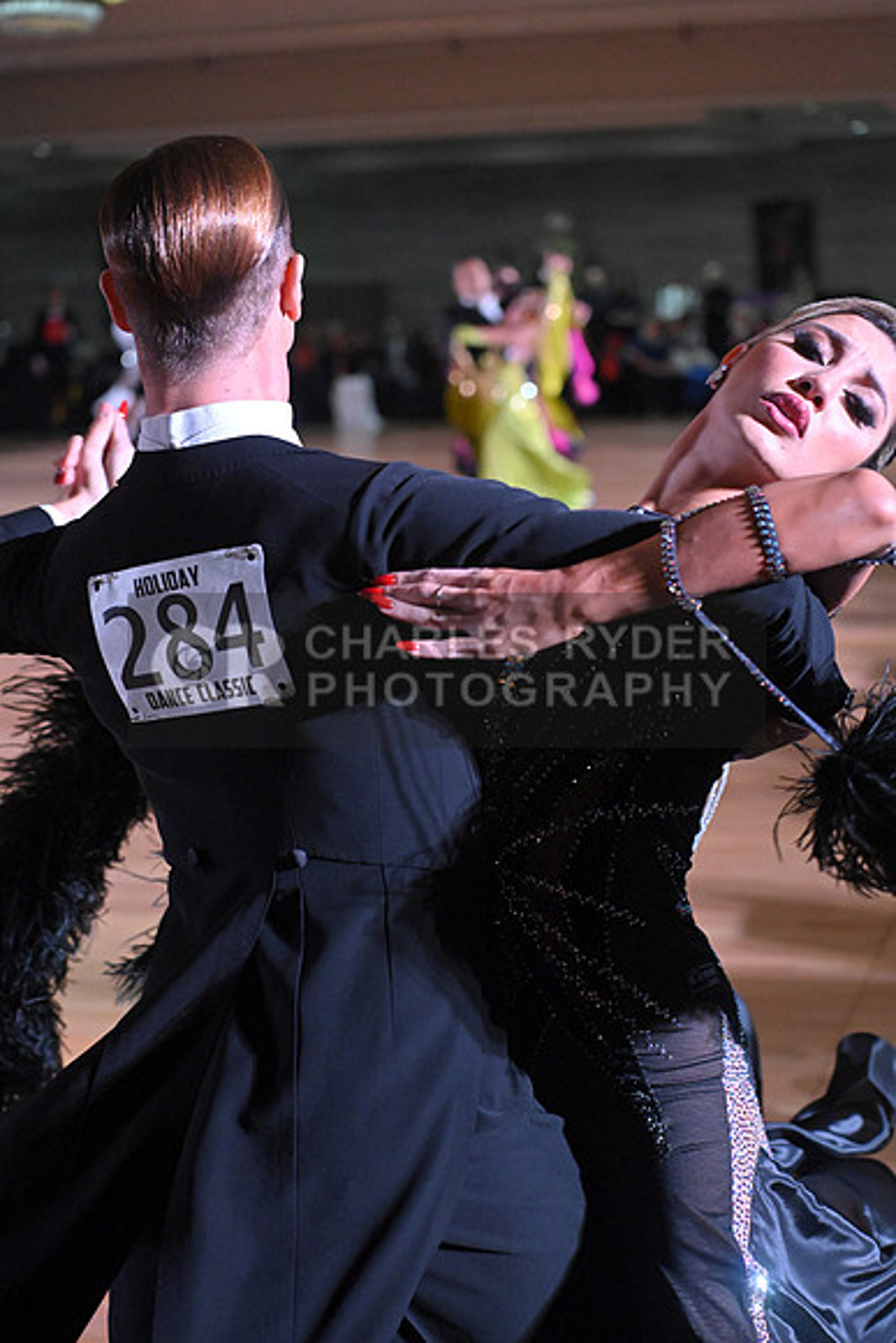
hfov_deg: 19.5
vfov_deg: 28.8
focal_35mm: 70
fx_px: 2612
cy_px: 672
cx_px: 448
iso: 5000
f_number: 4
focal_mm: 70
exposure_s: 1/400
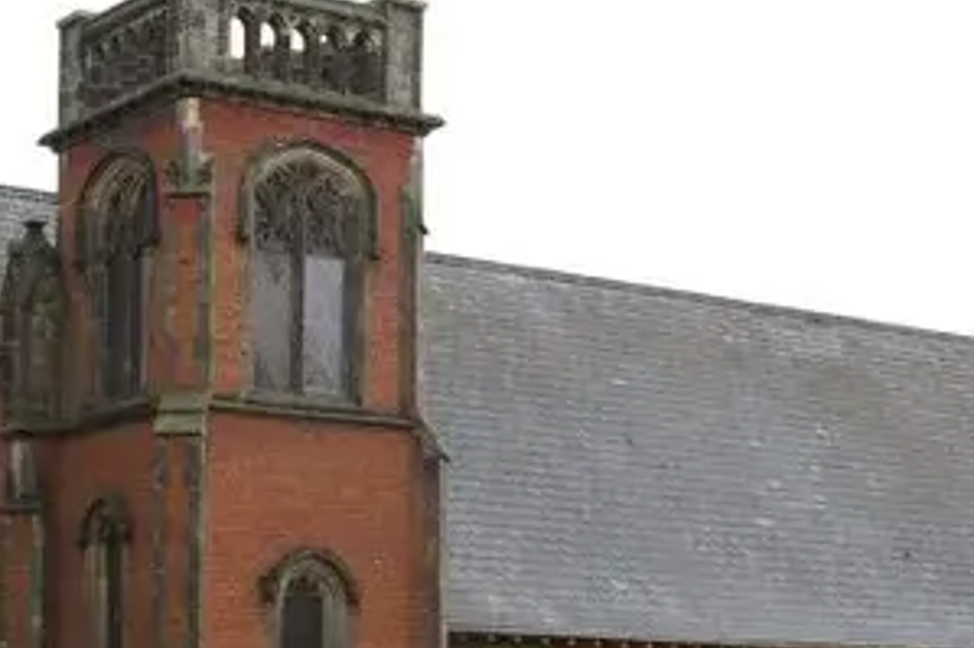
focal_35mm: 90
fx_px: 2434
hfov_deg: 22.6
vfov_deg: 15.1
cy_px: 541
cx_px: 371
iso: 200
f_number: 6.7
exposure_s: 1/125
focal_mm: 28
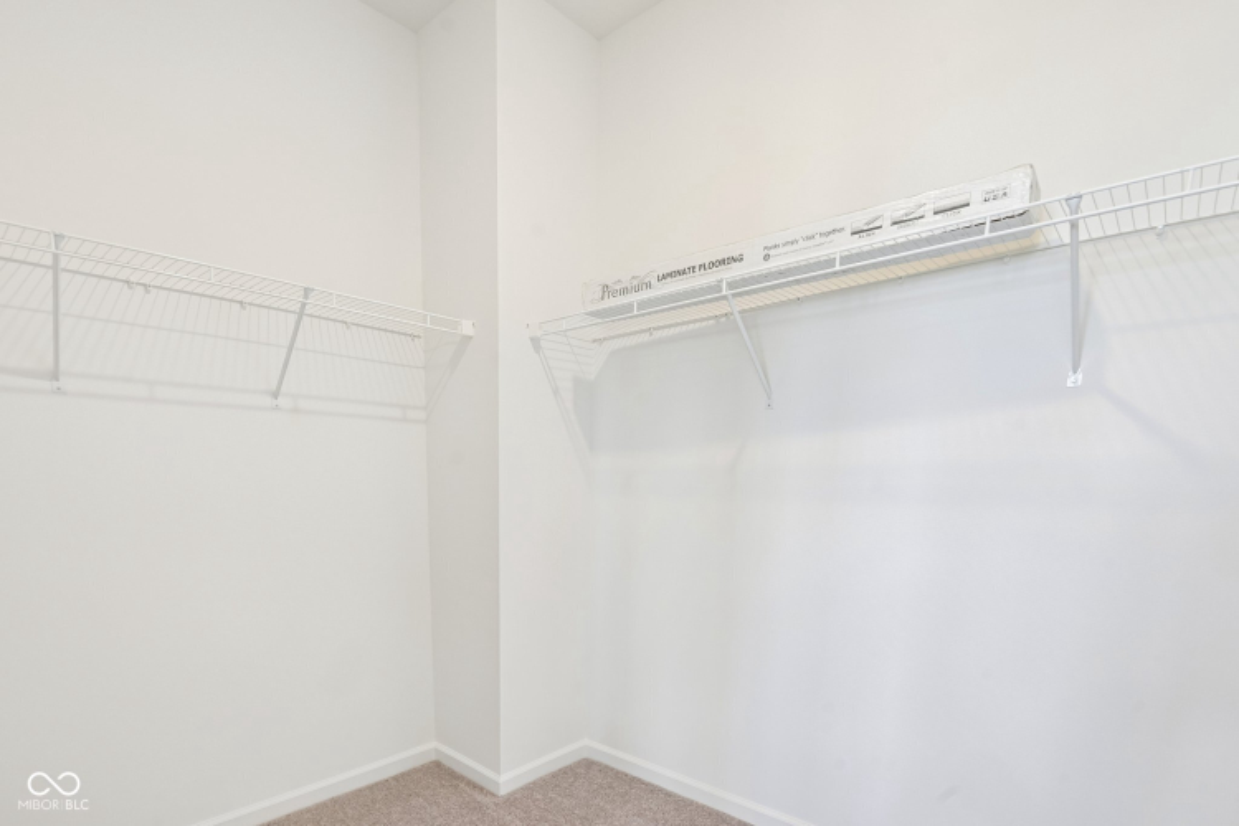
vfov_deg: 73.7
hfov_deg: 96.7
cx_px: 620
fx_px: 551
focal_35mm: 16
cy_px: 413
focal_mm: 16
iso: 220
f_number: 8
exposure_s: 1/15
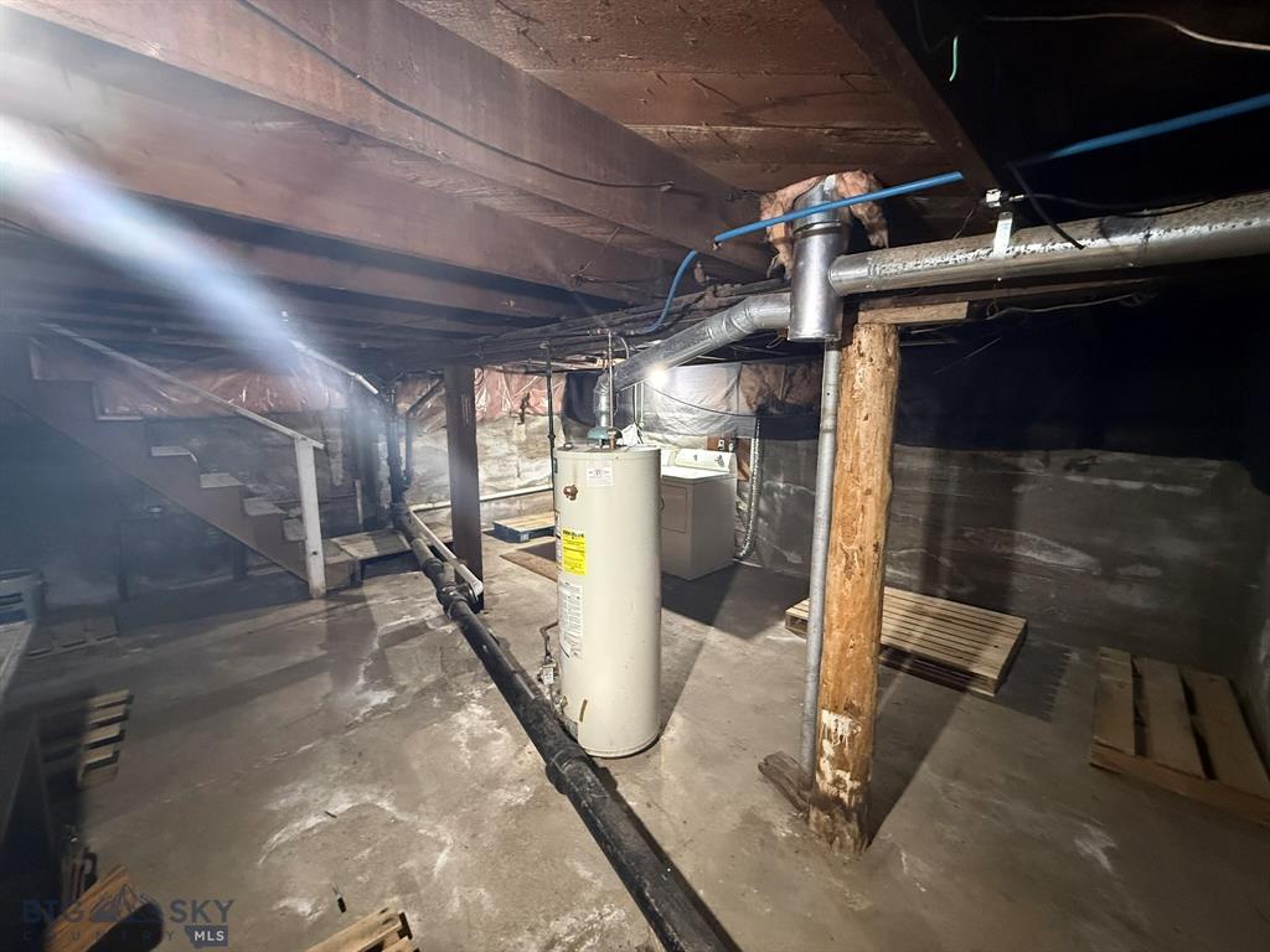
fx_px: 514
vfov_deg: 85.7
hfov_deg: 102.1
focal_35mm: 14
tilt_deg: -7.8
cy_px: 476
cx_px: 635
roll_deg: -0.3
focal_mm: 2.22
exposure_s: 1/40
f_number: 2.2
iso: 1000
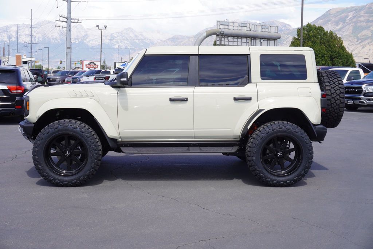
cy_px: 124
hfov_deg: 41.1
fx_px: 498
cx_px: 186
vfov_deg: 28.1
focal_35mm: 48
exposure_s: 1/100
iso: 100
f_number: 9
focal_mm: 32
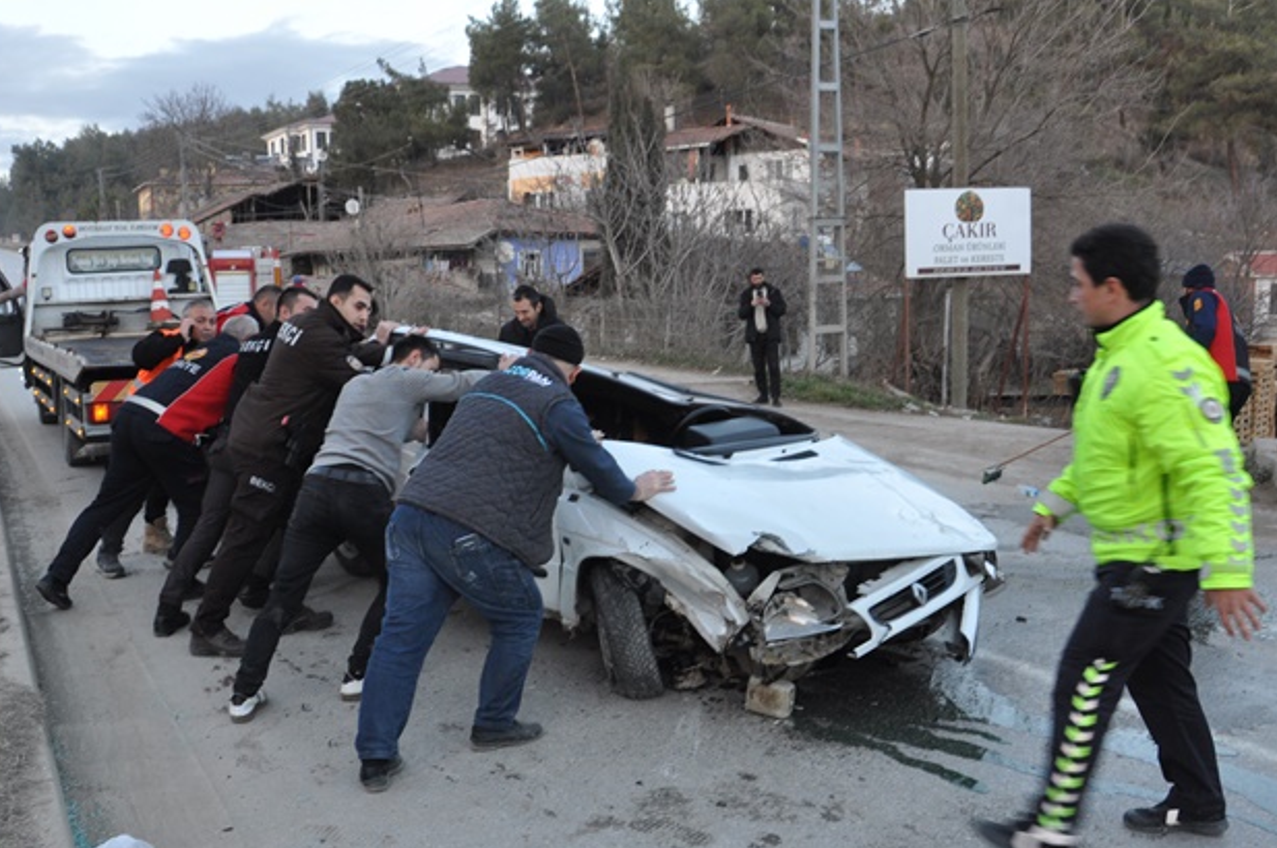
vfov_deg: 37.5
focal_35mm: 35
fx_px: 1240
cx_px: 565
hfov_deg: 54.4
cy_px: 547
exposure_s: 1/50
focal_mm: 18
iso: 640
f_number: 7.1
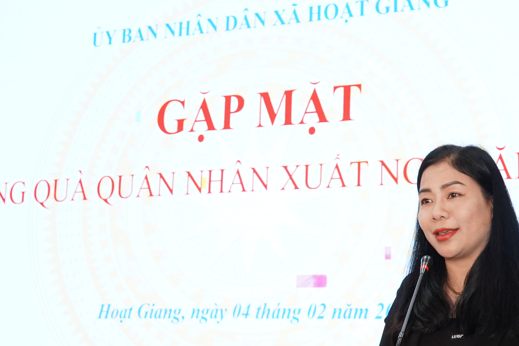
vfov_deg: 23.4
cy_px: 199
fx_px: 836
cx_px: 318
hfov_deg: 34.3
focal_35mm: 58
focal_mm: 27
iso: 2000
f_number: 6.3
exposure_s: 1/80
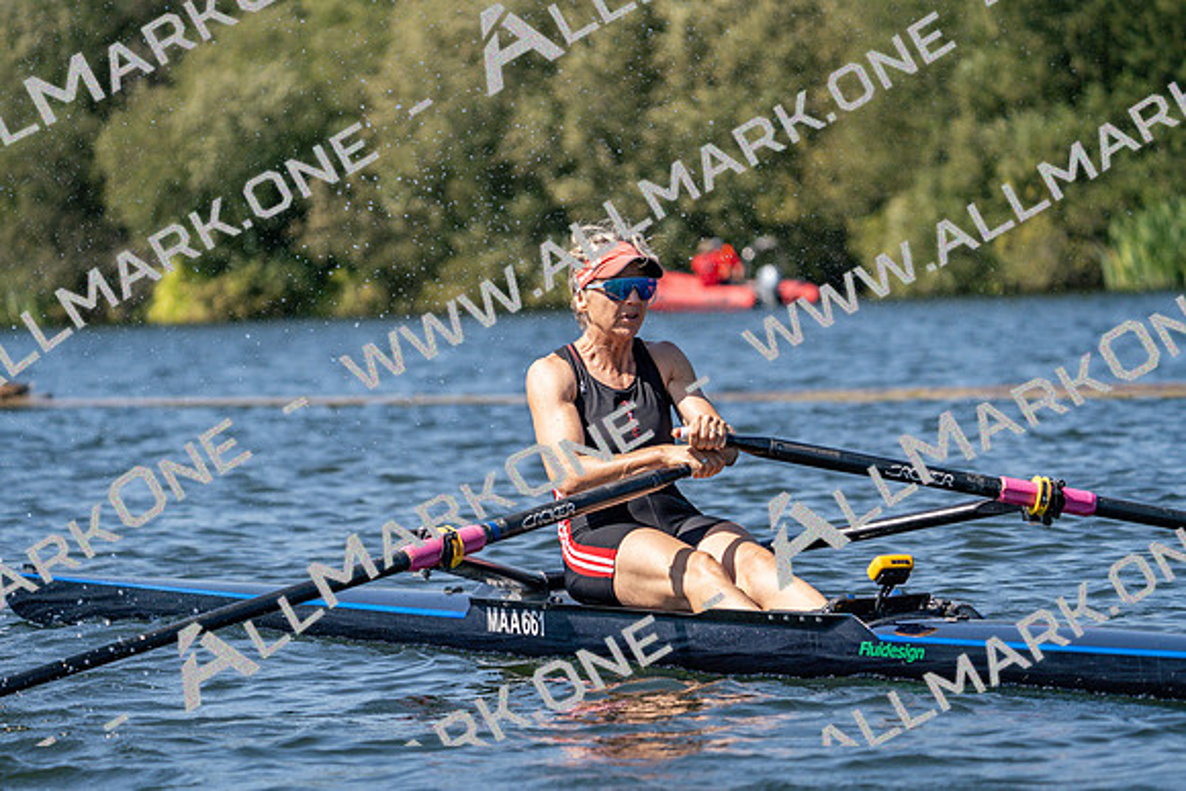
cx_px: 593
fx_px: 7414
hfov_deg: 9.1
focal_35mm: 225
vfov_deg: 6.1
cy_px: 396
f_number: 5.6
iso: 320
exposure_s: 1/2000
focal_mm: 225
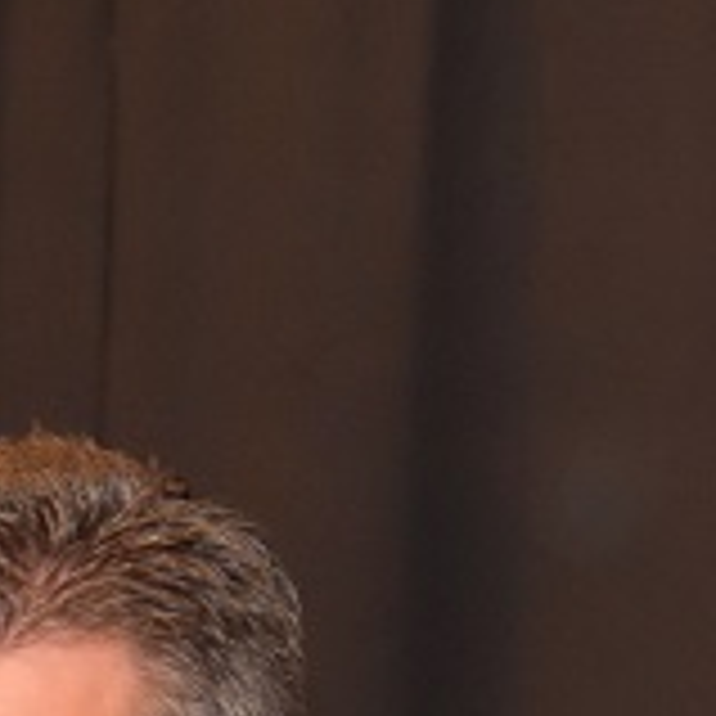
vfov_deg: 4.7
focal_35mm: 373
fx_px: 8729
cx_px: 1684
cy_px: 369
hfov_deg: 4.6
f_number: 5
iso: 3200
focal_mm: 62
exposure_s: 1/6
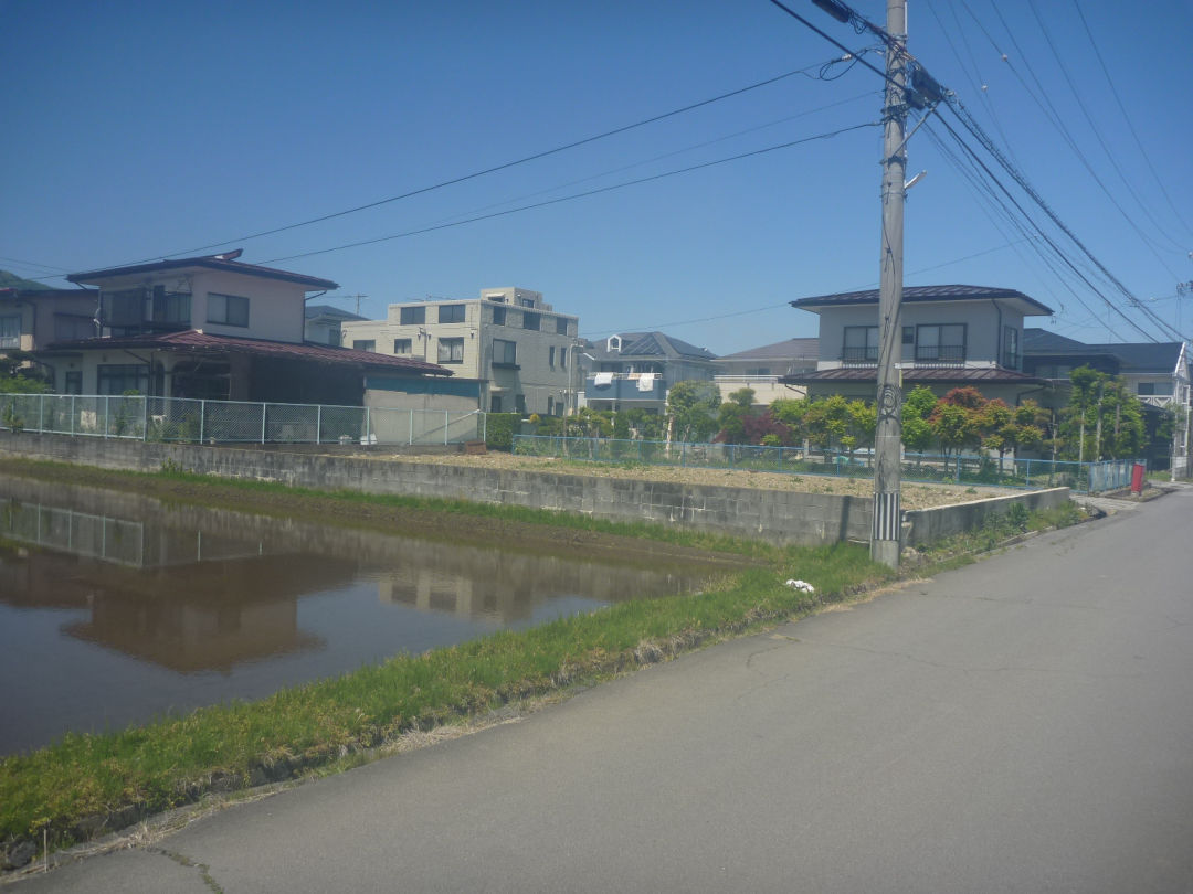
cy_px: 447
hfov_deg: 63.4
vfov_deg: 49.7
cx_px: 596
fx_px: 965
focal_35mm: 28
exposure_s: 1/1000
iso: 80
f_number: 3.3
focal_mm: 5
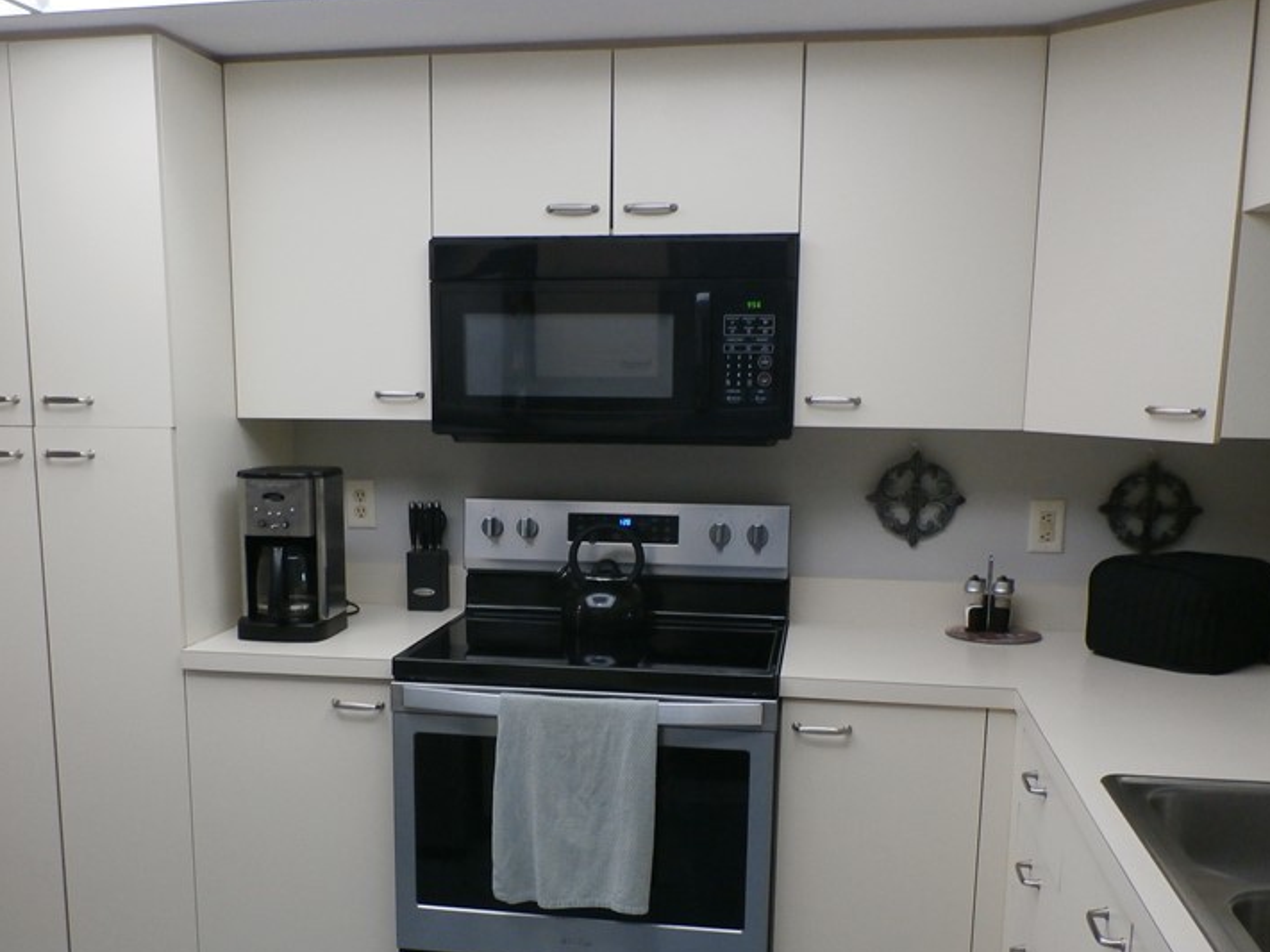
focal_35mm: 36
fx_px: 1321
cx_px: 566
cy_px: 620
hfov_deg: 51.3
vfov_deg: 39.3
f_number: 3
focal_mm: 4.5
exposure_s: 1/30
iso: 200
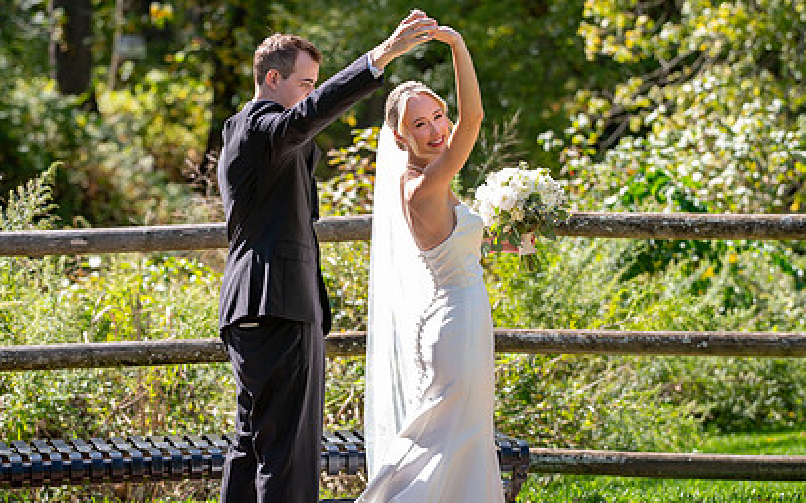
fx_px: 3952
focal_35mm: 180
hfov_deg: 11.6
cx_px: 378
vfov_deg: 7.3
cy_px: 202
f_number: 4
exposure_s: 1/200
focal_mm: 120
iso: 50
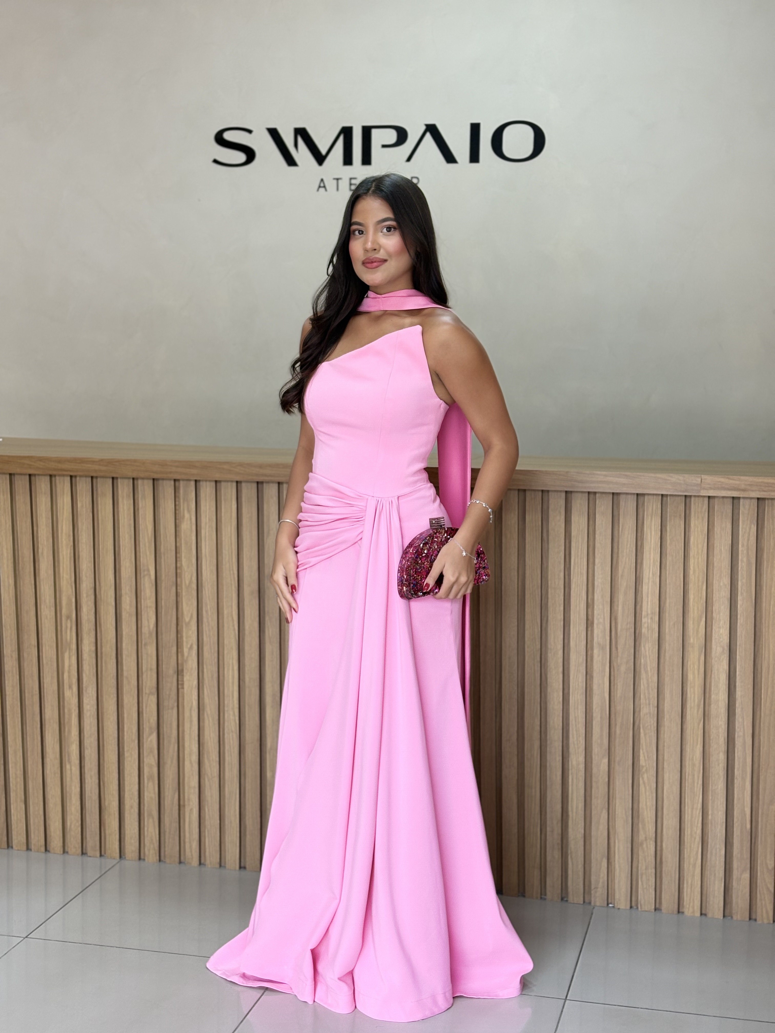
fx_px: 1552
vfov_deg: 36.8
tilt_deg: -6.7
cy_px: 516
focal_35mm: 52
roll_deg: -0.5
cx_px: 388
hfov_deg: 28.0
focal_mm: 5.96
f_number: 1.6
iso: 40
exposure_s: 1/60
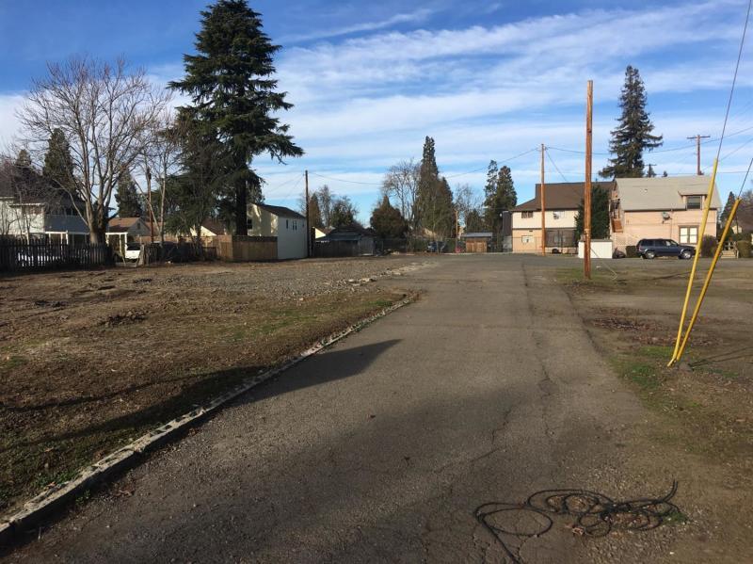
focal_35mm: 29
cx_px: 376
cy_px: 282
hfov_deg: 61.7
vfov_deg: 48.2
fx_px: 630
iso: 25
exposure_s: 1/1672
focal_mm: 4.15
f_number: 2.2
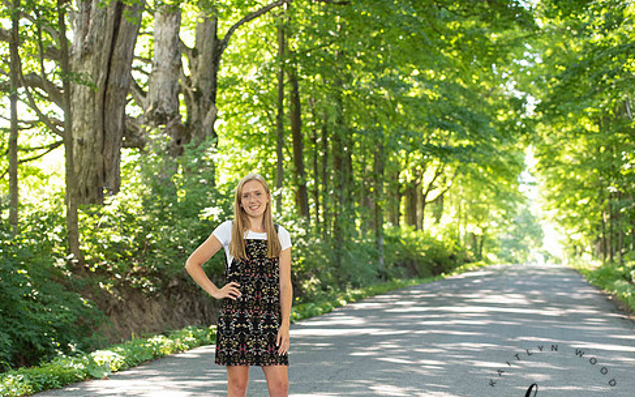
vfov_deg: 15.3
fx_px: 1470
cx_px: 292
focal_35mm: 85
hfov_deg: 24.4
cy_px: 249
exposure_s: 1/200
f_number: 3.5
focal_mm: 70
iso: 640
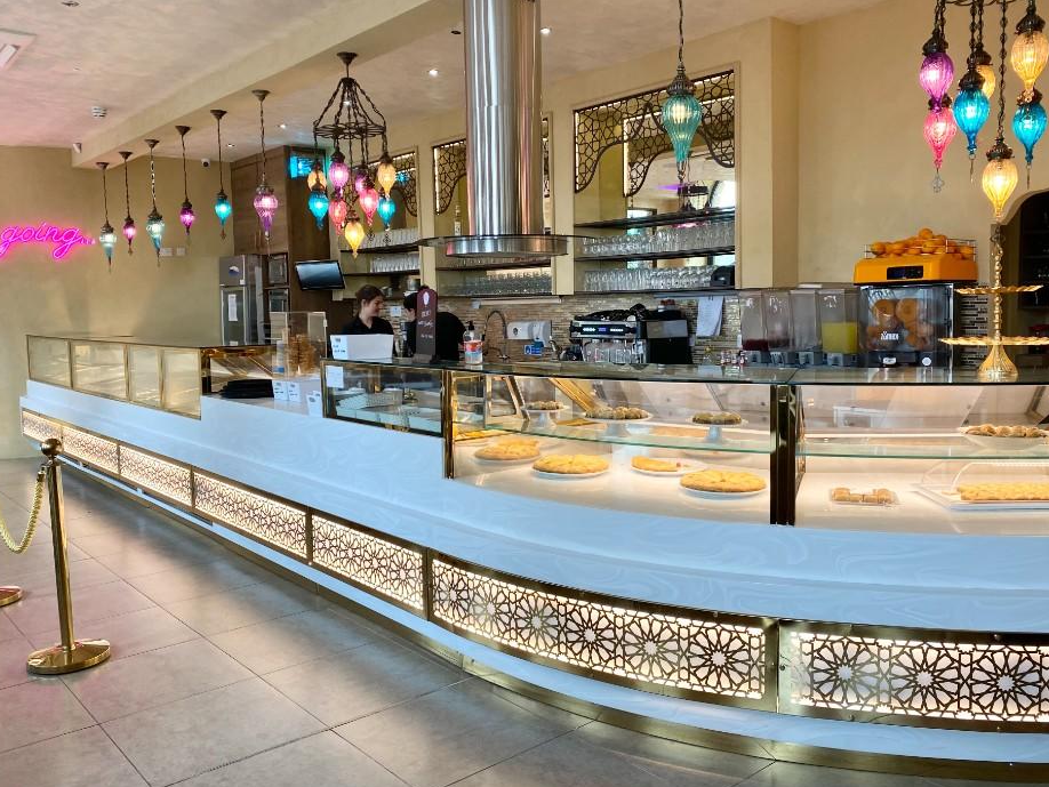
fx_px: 879
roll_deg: +1.2
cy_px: 382
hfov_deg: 61.6
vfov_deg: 48.2
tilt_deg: -4.4
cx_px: 539
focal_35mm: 29
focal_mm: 4.25
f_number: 1.8
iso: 100
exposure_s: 1/100
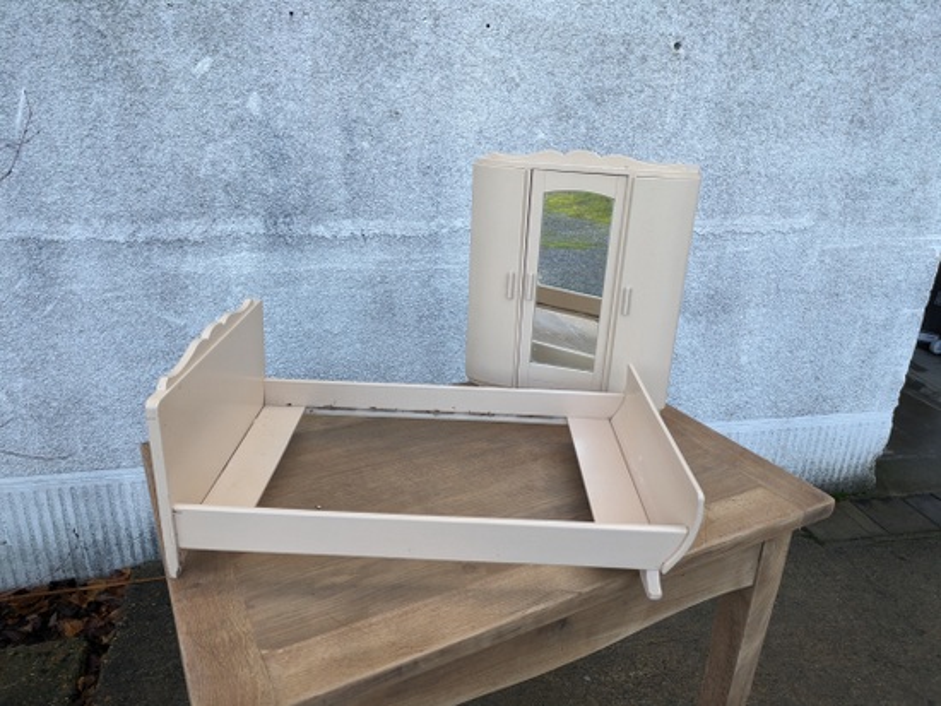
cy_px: 353
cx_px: 470
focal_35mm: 25
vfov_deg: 54.9
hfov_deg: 69.4
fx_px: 680
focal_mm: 5.43
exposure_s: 1/274
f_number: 1.89
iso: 96
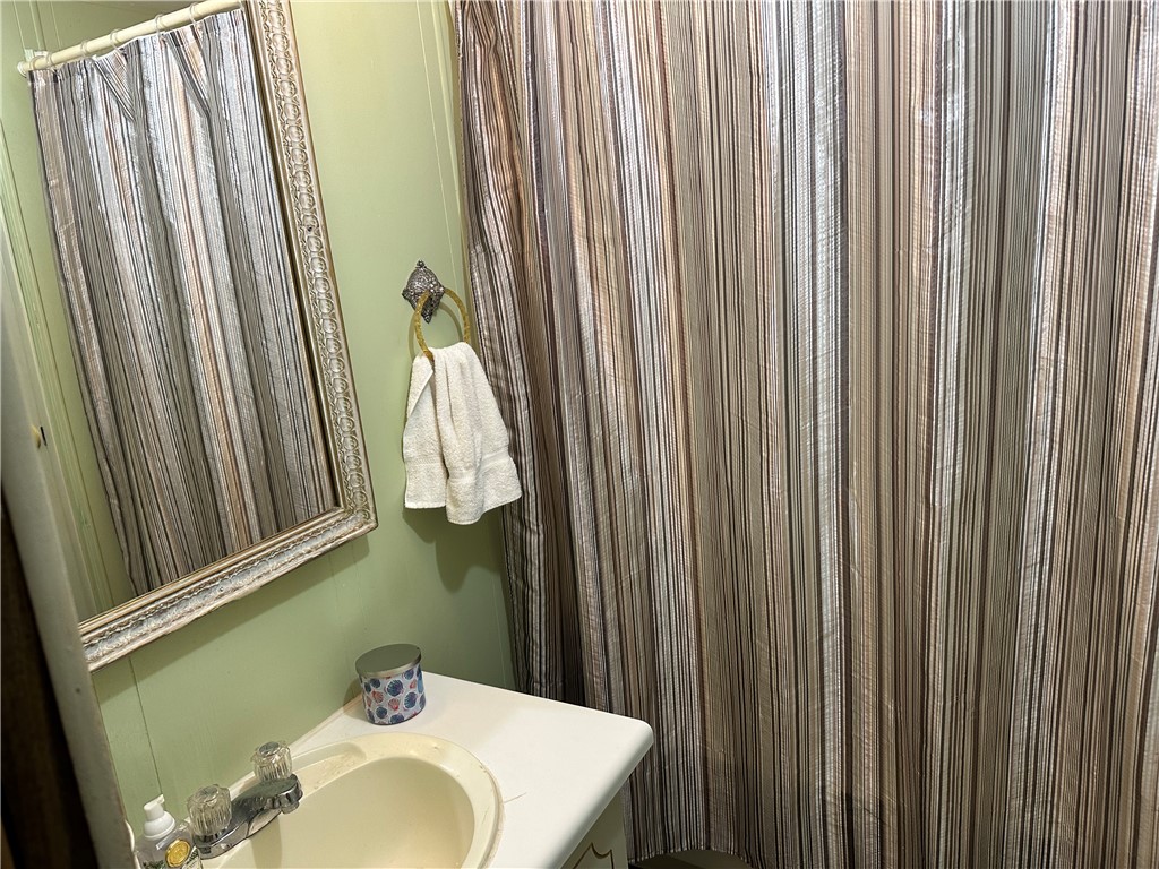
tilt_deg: -12.7
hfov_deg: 71.6
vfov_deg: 56.8
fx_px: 804
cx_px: 580
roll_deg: +5.5
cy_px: 434
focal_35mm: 24
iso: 200
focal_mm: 6.86
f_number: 1.78
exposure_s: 1/60
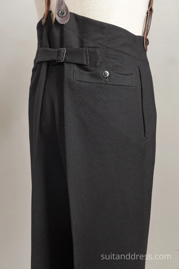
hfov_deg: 28.1
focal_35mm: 48
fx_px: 358
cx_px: 90
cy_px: 134
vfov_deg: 41.1
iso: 400
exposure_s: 1/40
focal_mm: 32
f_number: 5.6
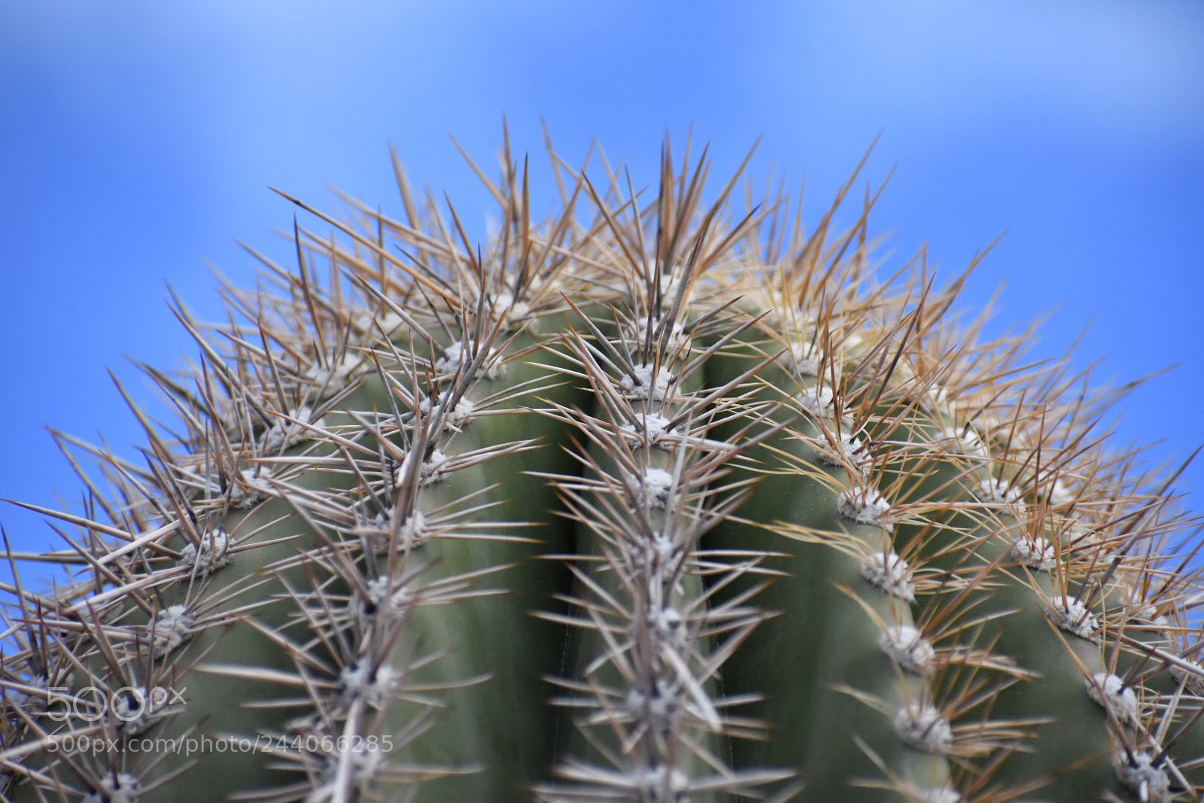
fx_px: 9030
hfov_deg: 7.6
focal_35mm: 270
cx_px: 602
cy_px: 402
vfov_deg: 5.1
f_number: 6.3
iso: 800
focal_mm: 180
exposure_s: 1/2500
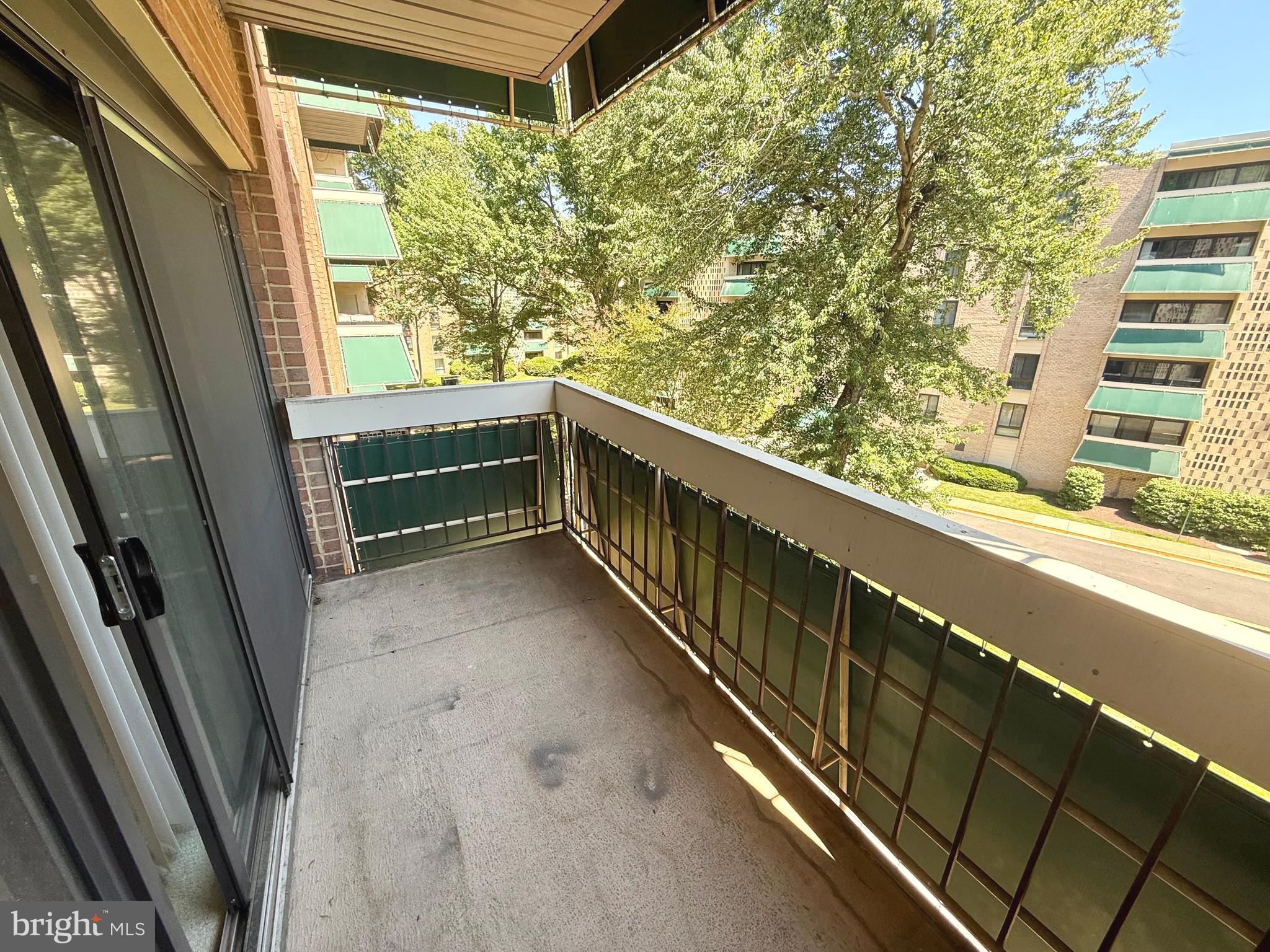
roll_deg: -0.5
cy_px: 476
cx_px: 635
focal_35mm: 14
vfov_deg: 85.7
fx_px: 514
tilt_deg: -17.1
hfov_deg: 102.1
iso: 64
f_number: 2.2
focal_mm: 2.22
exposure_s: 1/207
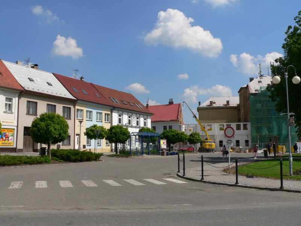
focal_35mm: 36
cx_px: 150
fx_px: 313
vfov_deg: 39.7
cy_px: 113
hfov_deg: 51.4
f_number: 5.6
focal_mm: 6
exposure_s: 1/500
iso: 80
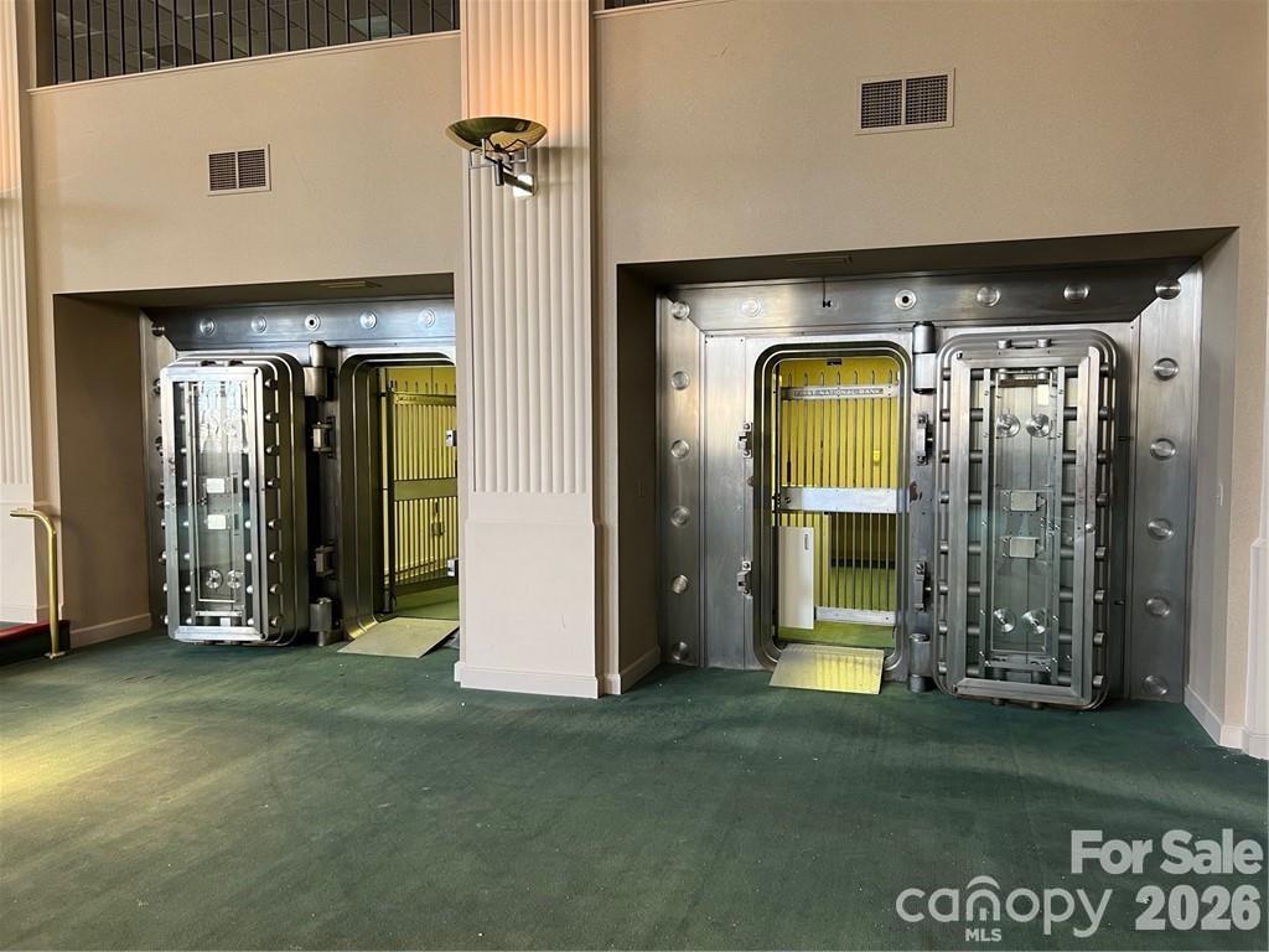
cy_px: 476
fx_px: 953
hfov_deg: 67.3
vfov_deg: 53.1
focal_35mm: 26
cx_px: 634
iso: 125
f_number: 1.5
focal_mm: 5.7
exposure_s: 1/60
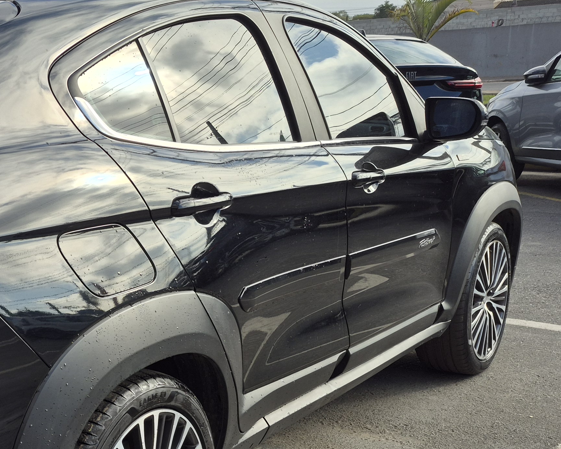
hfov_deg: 31.8
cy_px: 298
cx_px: -57
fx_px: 863
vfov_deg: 29.0
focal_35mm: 52
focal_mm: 5.4
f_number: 1.8
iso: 25
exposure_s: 1/1172
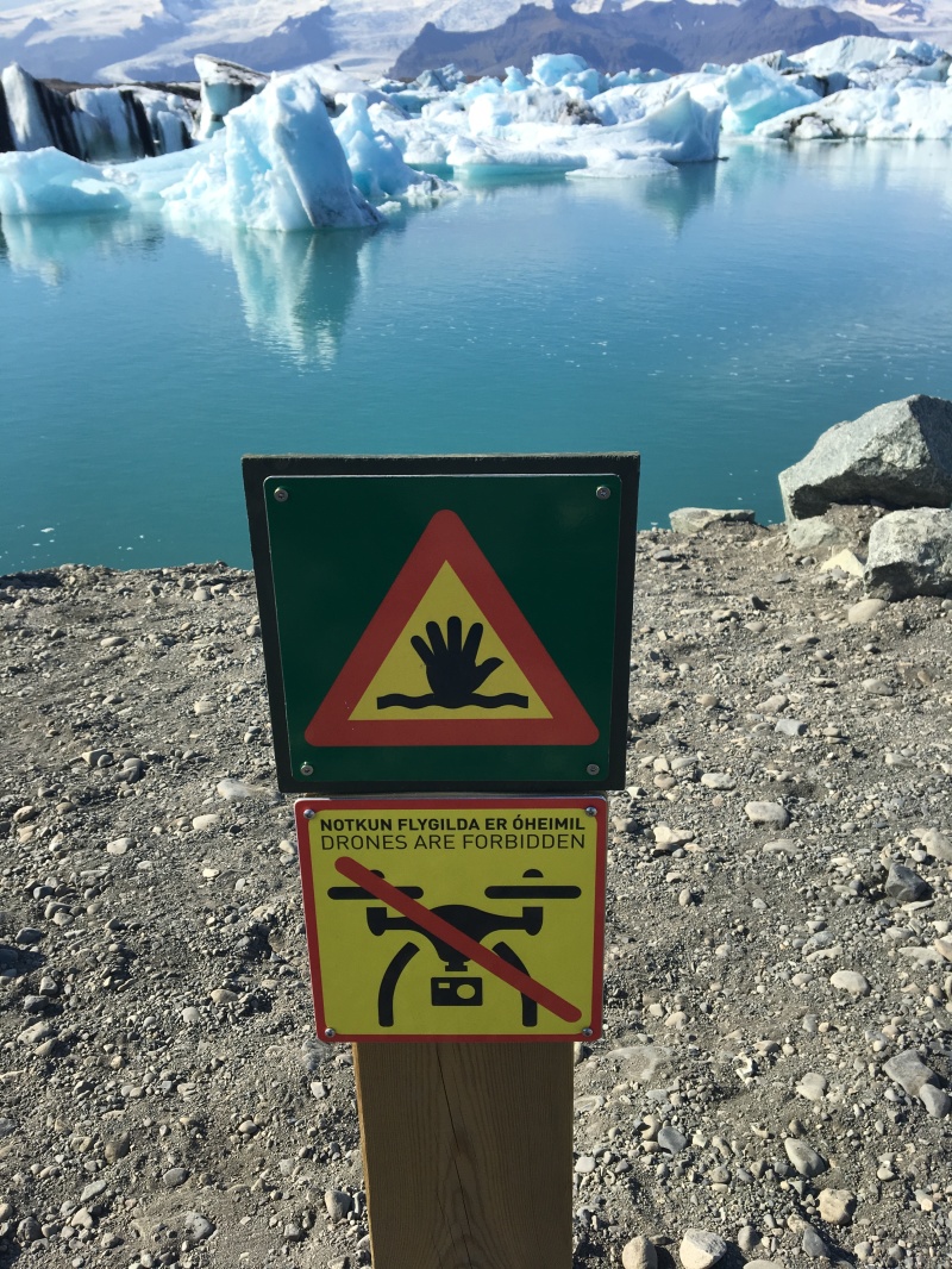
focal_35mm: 29
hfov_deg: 48.2
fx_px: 1063
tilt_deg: -27.3
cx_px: 476
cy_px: 634
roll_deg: +1.9
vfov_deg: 61.6
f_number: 2.2
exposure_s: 1/1748
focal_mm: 4.15
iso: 25
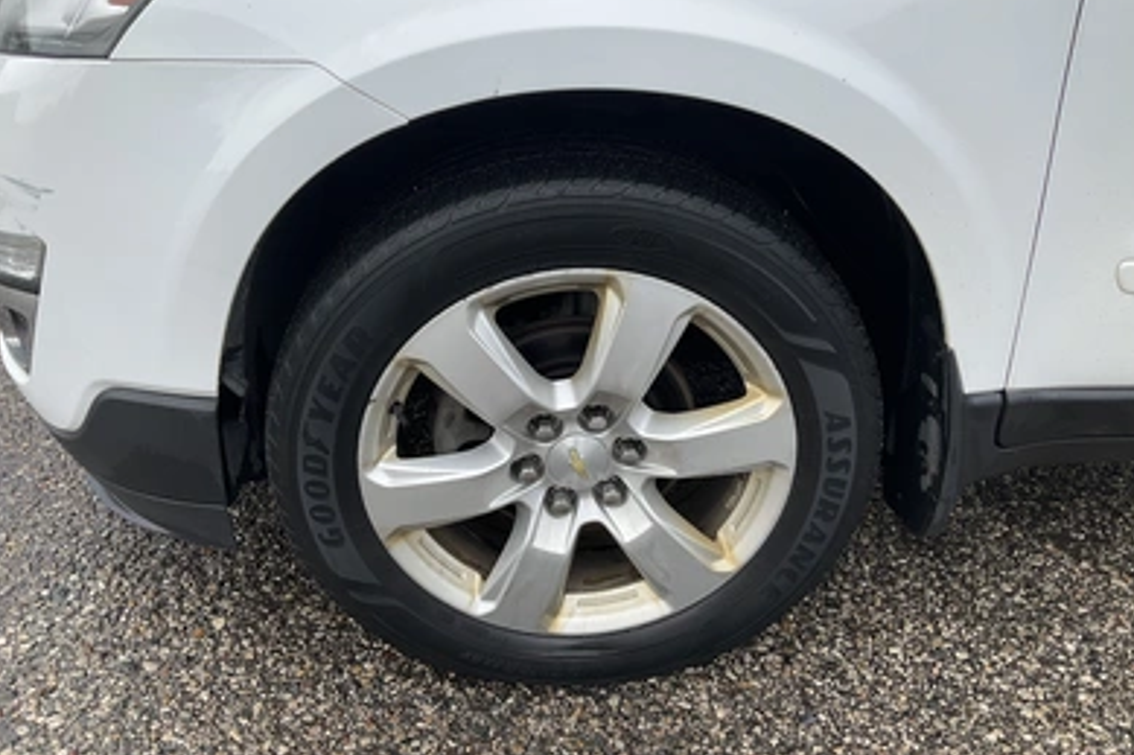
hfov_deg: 60.3
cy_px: 344
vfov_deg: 42.3
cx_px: 571
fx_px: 976
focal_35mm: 31
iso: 25
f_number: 1.8
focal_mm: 3
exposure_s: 1/869
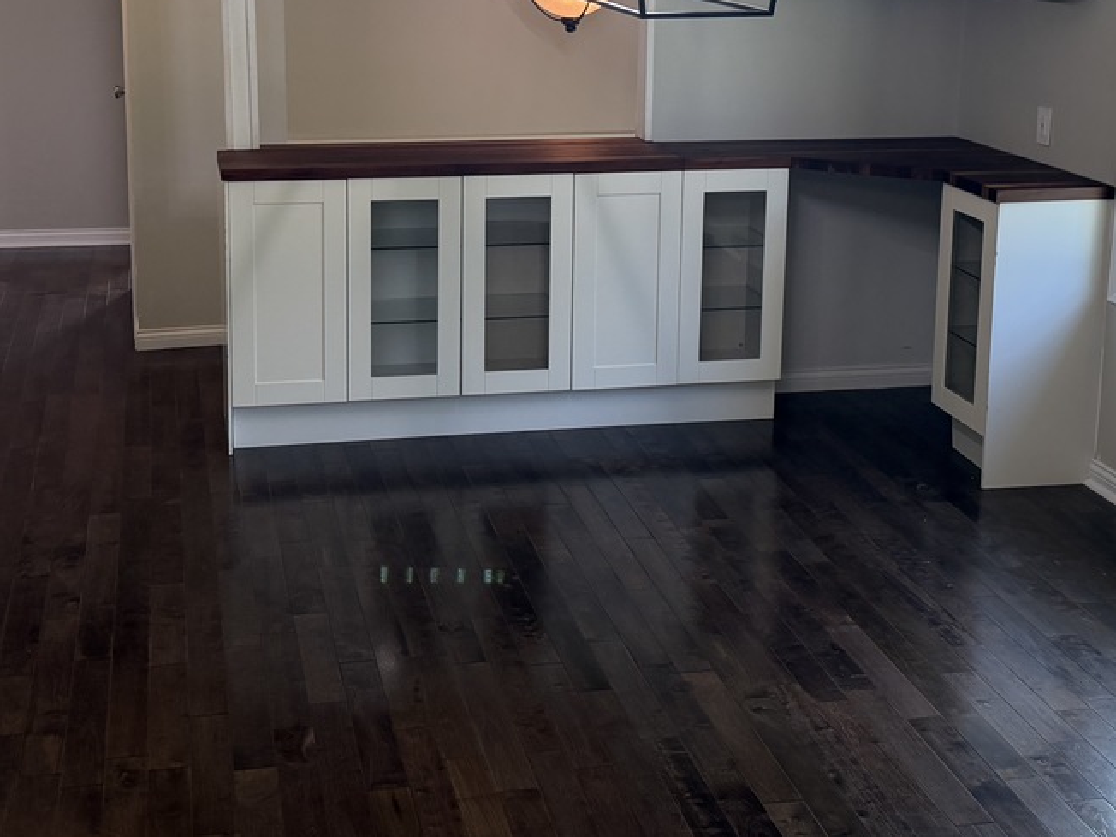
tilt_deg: -12.0
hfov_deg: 36.2
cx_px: 544
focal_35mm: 53
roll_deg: -0.5
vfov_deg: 27.2
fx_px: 1709
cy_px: 216
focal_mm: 6.76
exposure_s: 1/171
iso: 160
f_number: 1.78
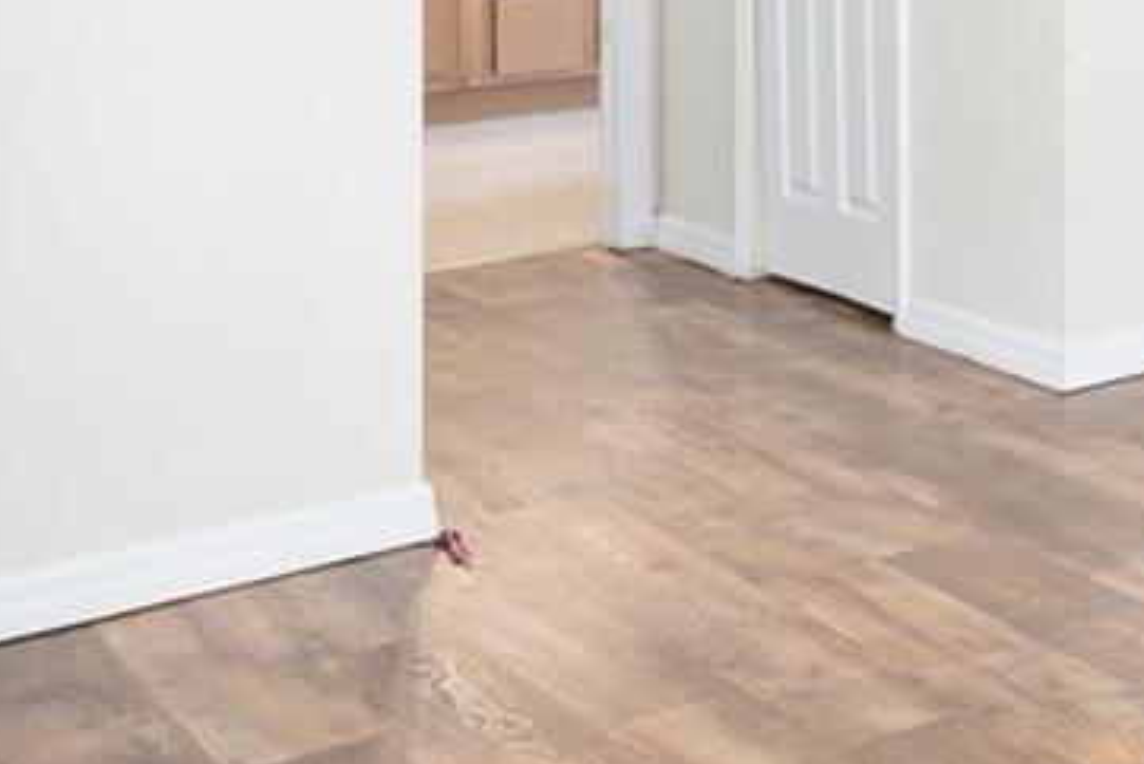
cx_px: 2003
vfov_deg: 19.9
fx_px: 1971
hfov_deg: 21.9
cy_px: -269
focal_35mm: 62
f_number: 7.1
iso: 400
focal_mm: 14
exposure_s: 1/5
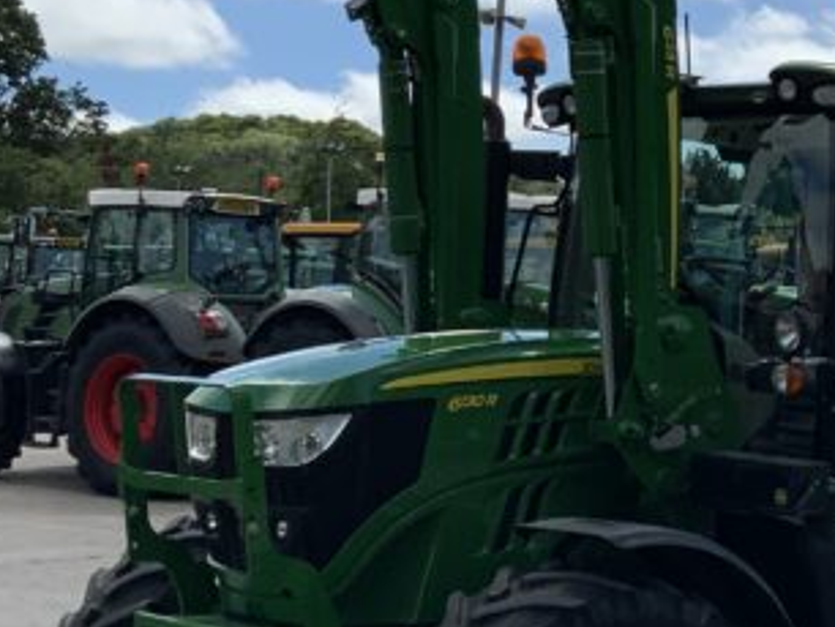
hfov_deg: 19.8
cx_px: 767
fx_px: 2342
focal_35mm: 97
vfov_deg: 15.3
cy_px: 248
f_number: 1.8
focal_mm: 3
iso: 16
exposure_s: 1/3534
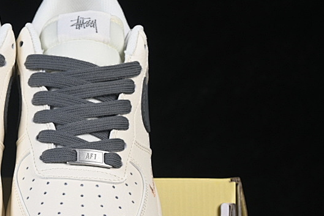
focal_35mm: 153
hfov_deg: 13.2
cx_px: 3
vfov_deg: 8.9
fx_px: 1377
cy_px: 182
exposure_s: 1/60
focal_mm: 50
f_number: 8
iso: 160
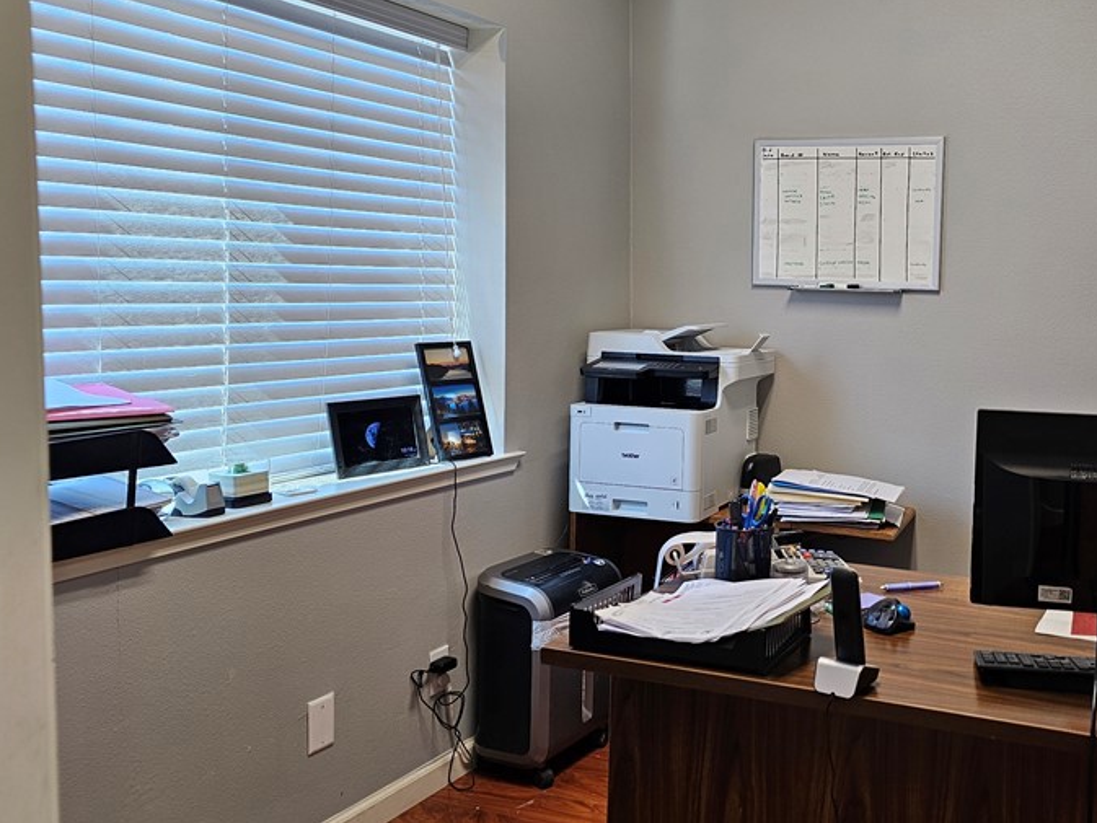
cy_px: 355
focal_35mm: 35
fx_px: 1109
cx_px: 794
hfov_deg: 50.9
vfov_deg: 40.6
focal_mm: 6.3
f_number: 1.7
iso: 50
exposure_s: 1/50
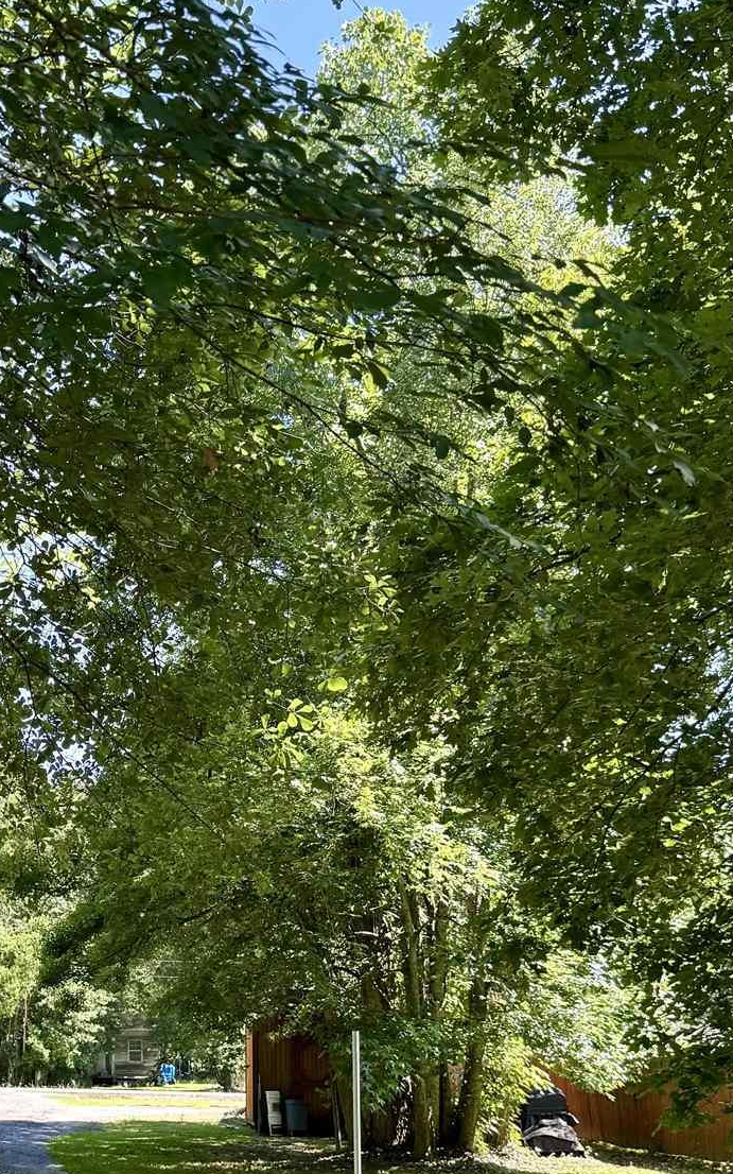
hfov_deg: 23.6
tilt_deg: +10.0
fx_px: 1694
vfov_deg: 37.8
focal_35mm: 53
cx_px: 40
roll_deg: -0.8
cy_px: 788
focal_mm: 6.76
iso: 100
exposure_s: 1/607
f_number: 1.78
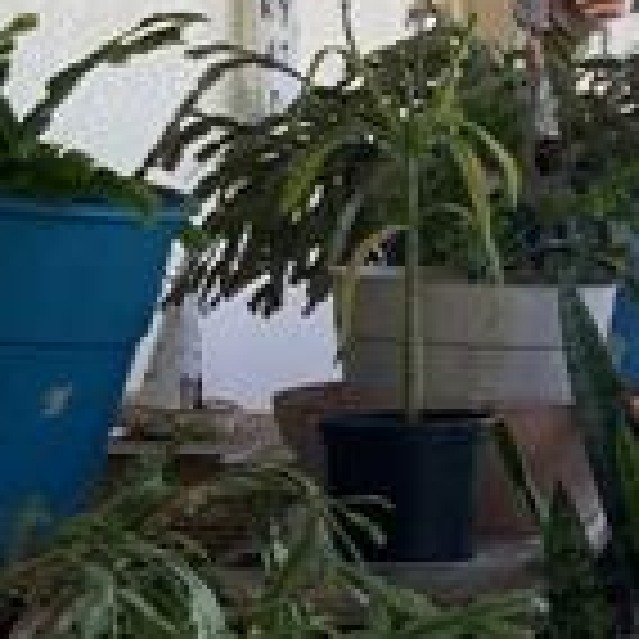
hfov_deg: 9.0
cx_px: 1188
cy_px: 158
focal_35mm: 185
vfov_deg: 9.4
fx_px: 3864
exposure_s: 1/122
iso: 25
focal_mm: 3
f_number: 1.8
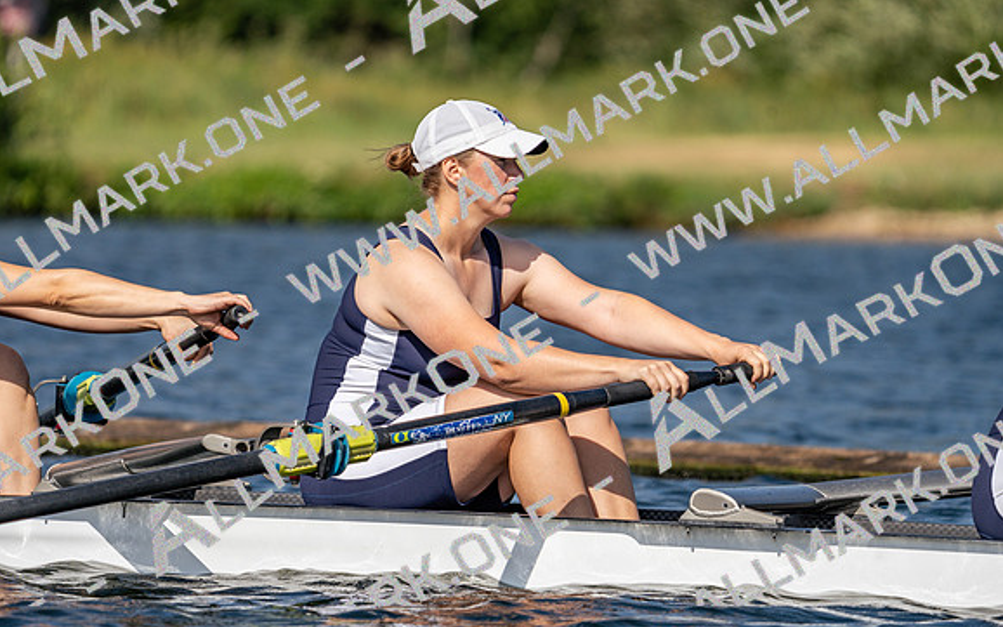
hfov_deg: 5.4
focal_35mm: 391
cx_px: 502
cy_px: 308
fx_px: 10686
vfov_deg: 3.4
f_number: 6.3
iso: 125
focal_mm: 382
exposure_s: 1/1600
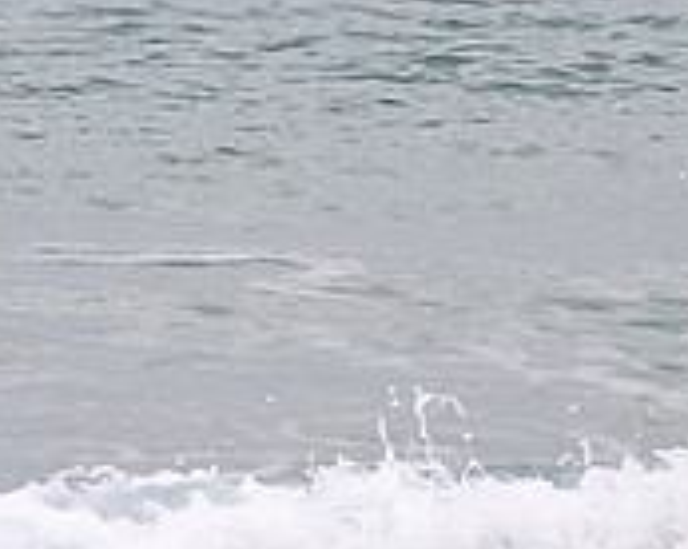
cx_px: -46
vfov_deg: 0.5
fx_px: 67221
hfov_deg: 0.6
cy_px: 460
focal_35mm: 3305
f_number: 11
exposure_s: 1/2000
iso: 900
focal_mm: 800
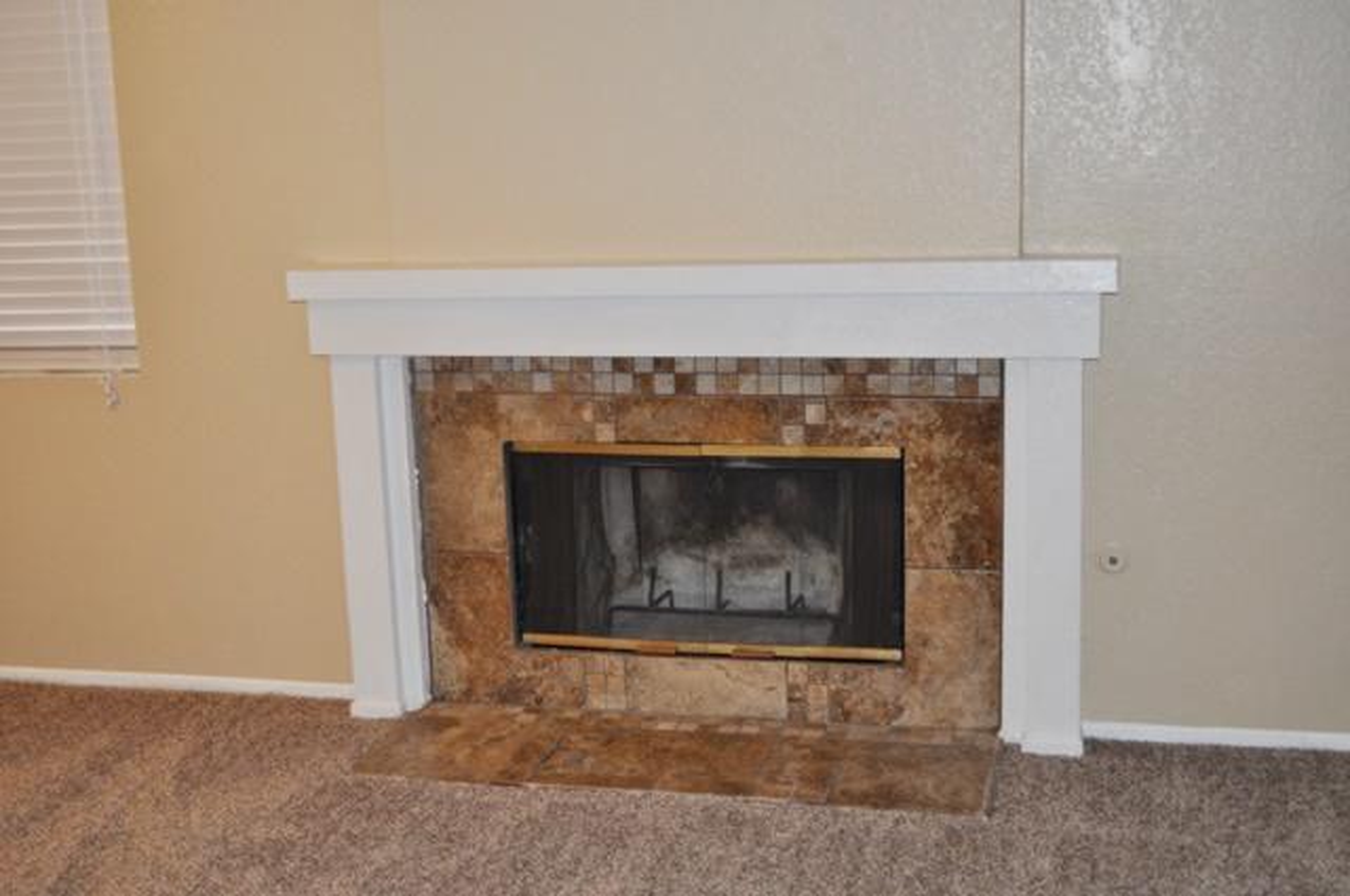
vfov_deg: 28.0
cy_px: 448
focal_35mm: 48
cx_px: 675
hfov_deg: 41.2
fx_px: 1798
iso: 800
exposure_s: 1/60
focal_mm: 32
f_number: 4.8
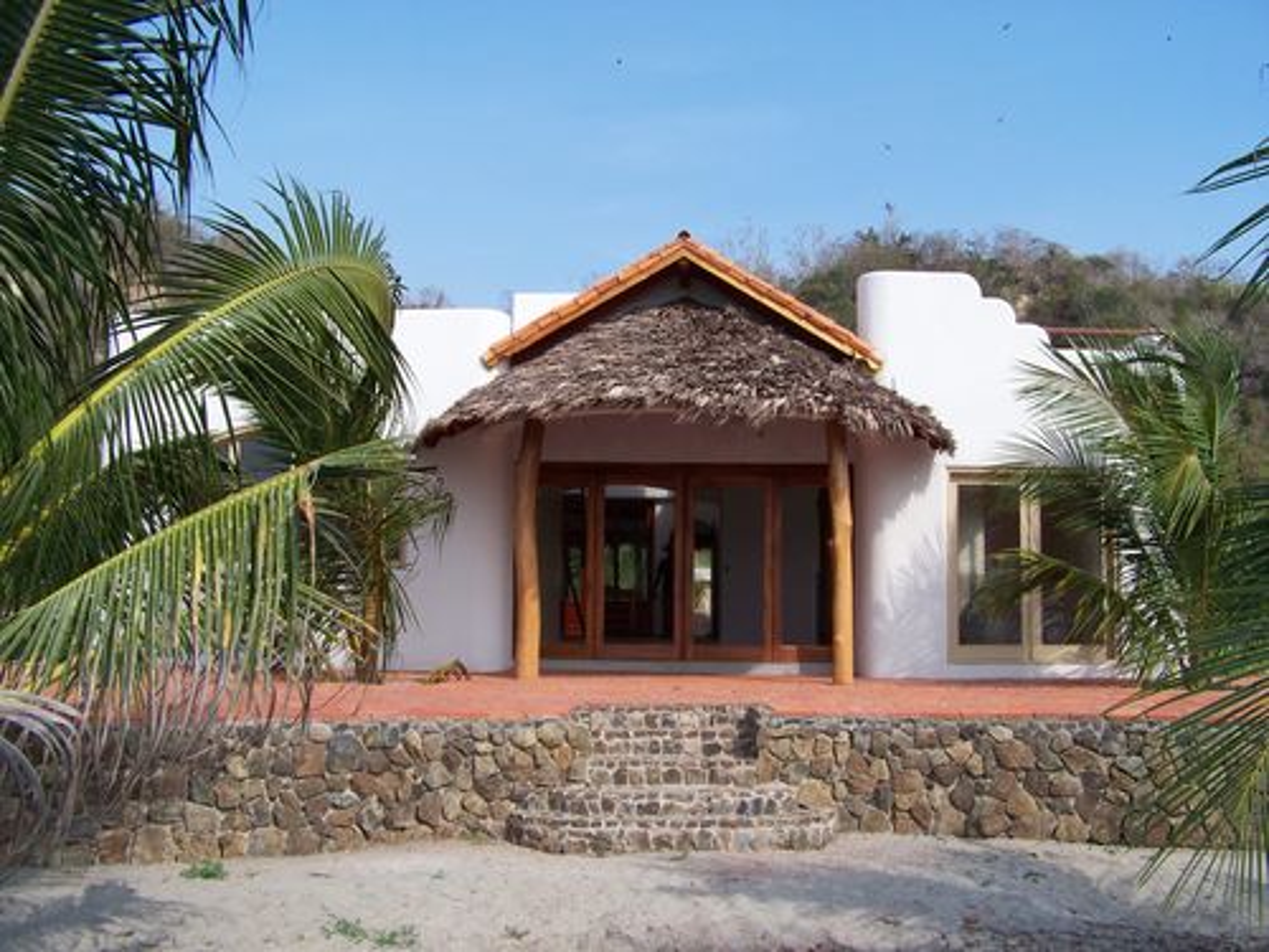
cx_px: 634
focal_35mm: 36
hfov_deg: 51.4
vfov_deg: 39.7
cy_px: 476
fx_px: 1320
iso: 64
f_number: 4
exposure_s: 1/500
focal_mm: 5.85
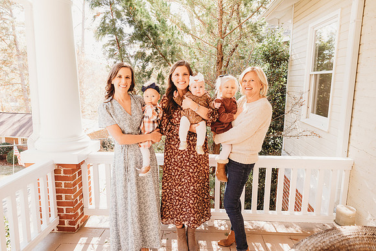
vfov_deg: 53.2
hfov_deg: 73.7
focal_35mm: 24
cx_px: 188
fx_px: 251
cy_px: 126
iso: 400
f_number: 4.5
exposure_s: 1/200
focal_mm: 24
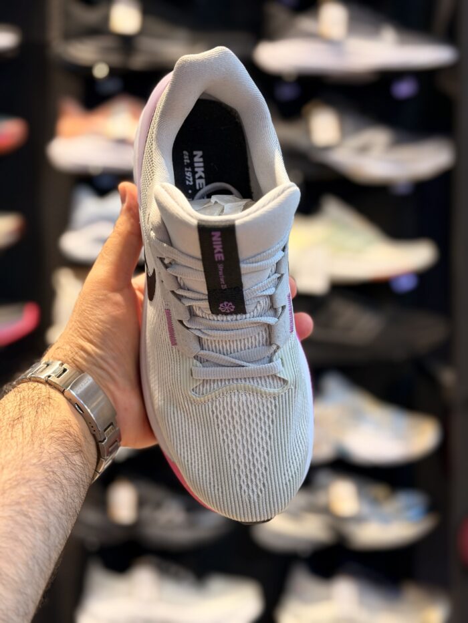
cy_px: 312
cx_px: 234
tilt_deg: -8.6
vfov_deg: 39.7
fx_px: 865
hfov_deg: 30.3
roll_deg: -0.1
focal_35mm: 48
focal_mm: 6.76
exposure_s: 1/100
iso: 80
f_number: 1.78
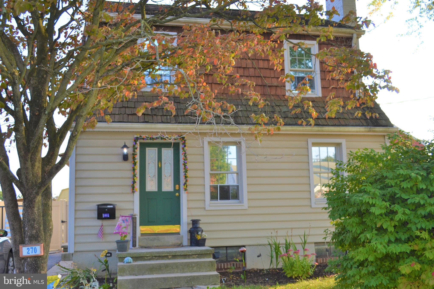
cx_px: 217
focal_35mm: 36
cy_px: 144
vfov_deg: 36.9
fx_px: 434
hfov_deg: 53.1
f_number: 4.5
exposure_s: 1/200
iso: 100
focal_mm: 24
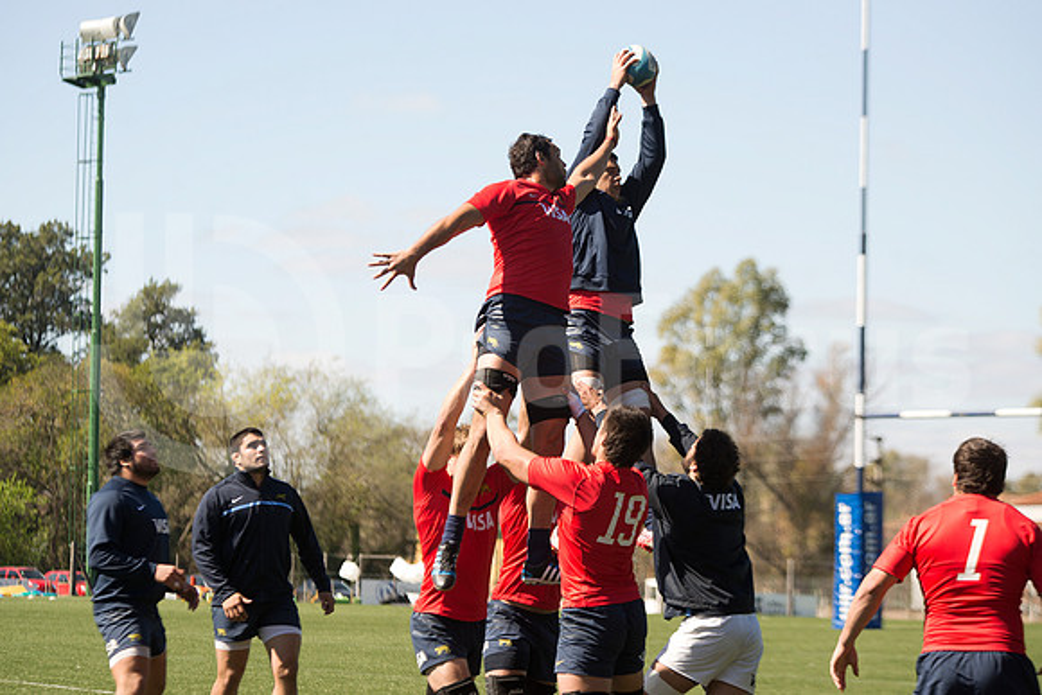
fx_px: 3908
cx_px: 521
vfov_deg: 10.2
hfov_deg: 15.2
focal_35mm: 135
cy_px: 348
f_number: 4
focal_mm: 135
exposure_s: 1/800
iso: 250
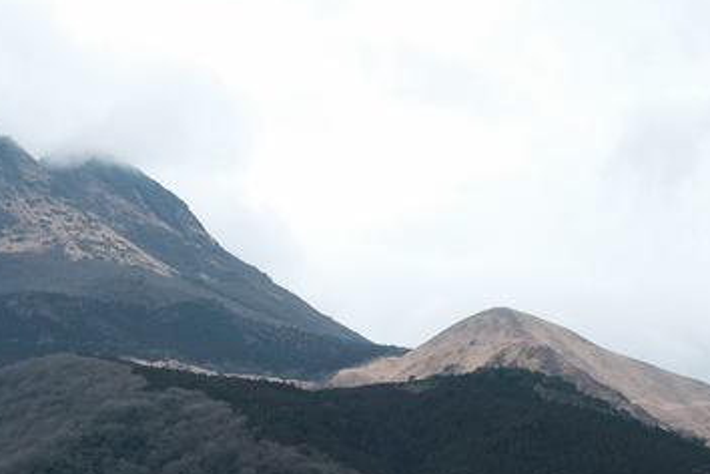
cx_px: 251
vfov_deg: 13.5
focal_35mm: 99
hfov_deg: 20.6
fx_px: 1952
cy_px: 529
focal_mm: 23
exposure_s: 1/350
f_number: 5.6
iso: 640
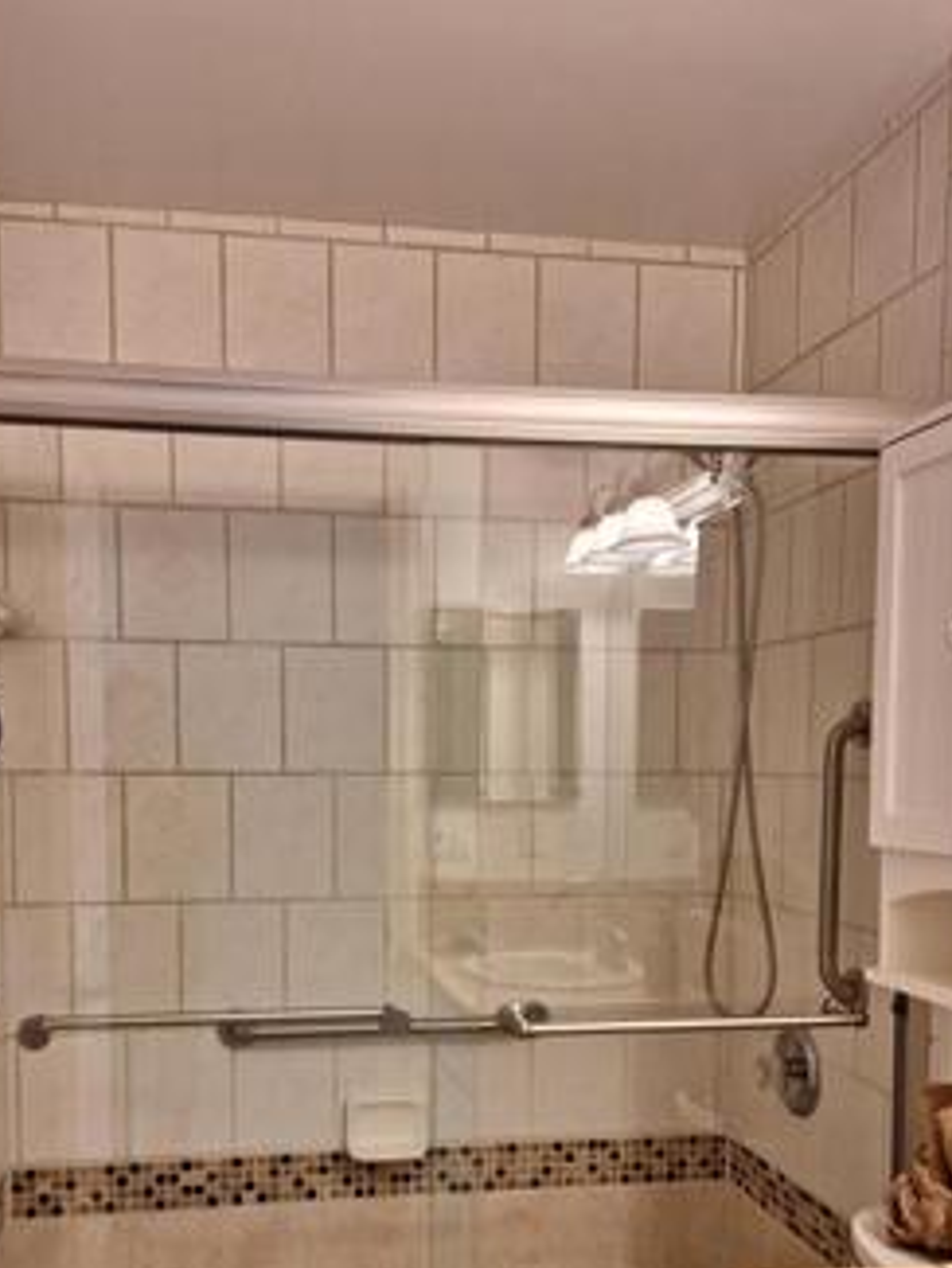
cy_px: 858
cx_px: 456
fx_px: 1246
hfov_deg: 41.8
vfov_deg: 52.8
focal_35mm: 34
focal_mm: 5.54
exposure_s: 1/40
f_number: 1.8
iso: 125
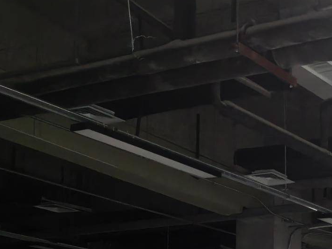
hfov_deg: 20.1
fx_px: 835
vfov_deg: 15.5
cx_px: 465
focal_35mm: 87
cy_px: 386
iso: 500
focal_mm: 6.98
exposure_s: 1/100
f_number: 1.4
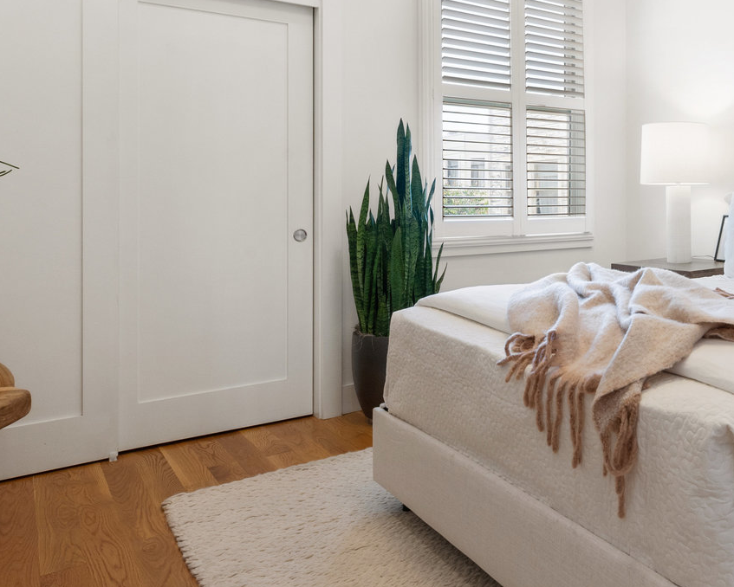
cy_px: 205
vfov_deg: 46.5
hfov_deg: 51.4
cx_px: 642
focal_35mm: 31
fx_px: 674
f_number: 11
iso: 400
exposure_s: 1/13
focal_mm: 14
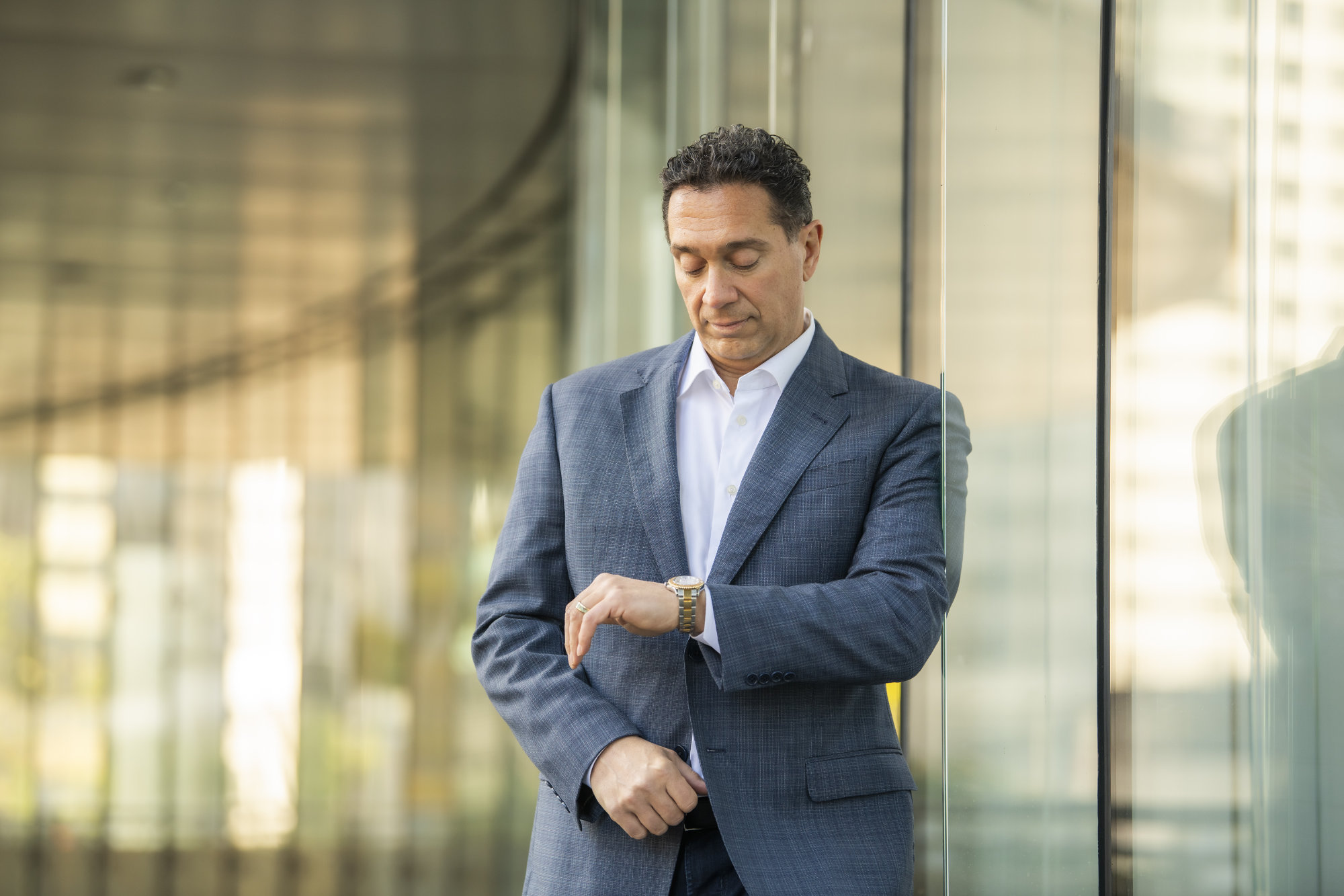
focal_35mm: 130
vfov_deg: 10.5
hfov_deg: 15.8
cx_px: 672
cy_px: 448
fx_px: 4853
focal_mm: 130
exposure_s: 1/320
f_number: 2.8
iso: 320
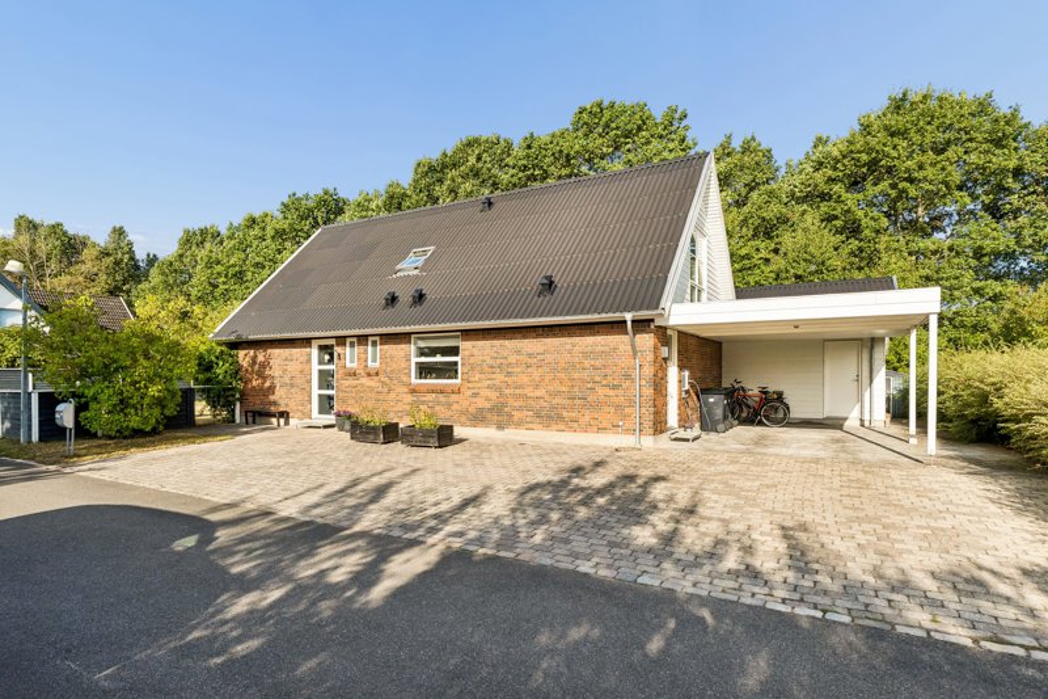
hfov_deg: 85.4
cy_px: 350
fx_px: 568
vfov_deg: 63.2
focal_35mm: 20
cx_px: 524
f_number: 8
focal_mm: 13
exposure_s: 1/1000
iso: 250
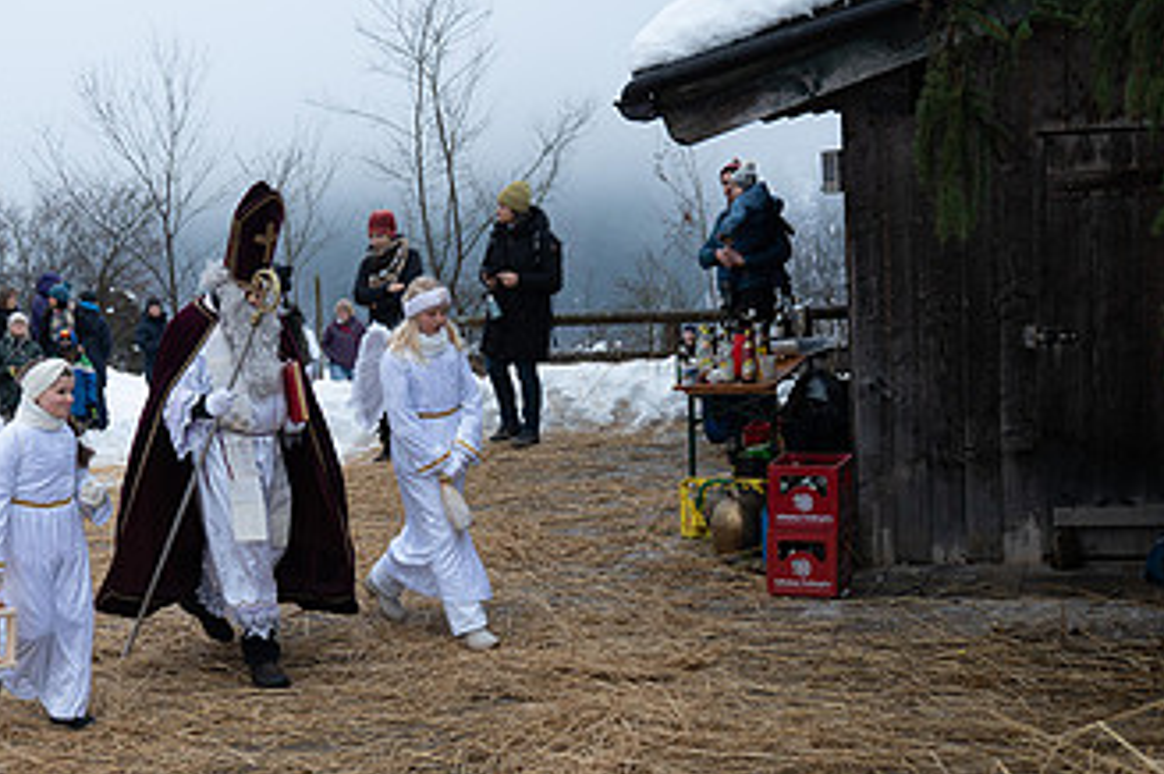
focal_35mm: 69
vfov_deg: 19.7
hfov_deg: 28.8
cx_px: 273
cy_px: 440
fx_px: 2229
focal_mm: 39
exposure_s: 1/250
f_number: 3.2
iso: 400
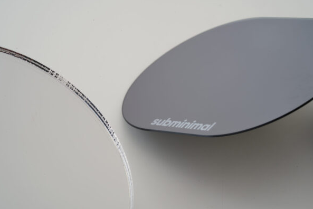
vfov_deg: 15.0
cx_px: 156
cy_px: 104
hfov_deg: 22.4
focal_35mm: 91
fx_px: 792
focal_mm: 90
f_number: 22
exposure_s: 5
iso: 125
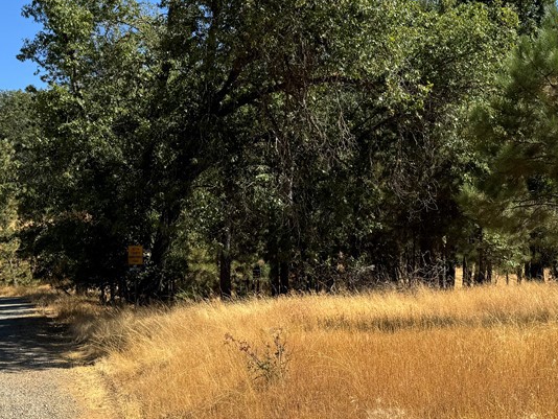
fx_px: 742
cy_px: 243
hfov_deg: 40.8
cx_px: 368
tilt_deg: +0.4
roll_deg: +1.8
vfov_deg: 31.5
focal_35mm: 46
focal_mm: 6.76
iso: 80
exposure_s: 1/2506
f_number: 1.78
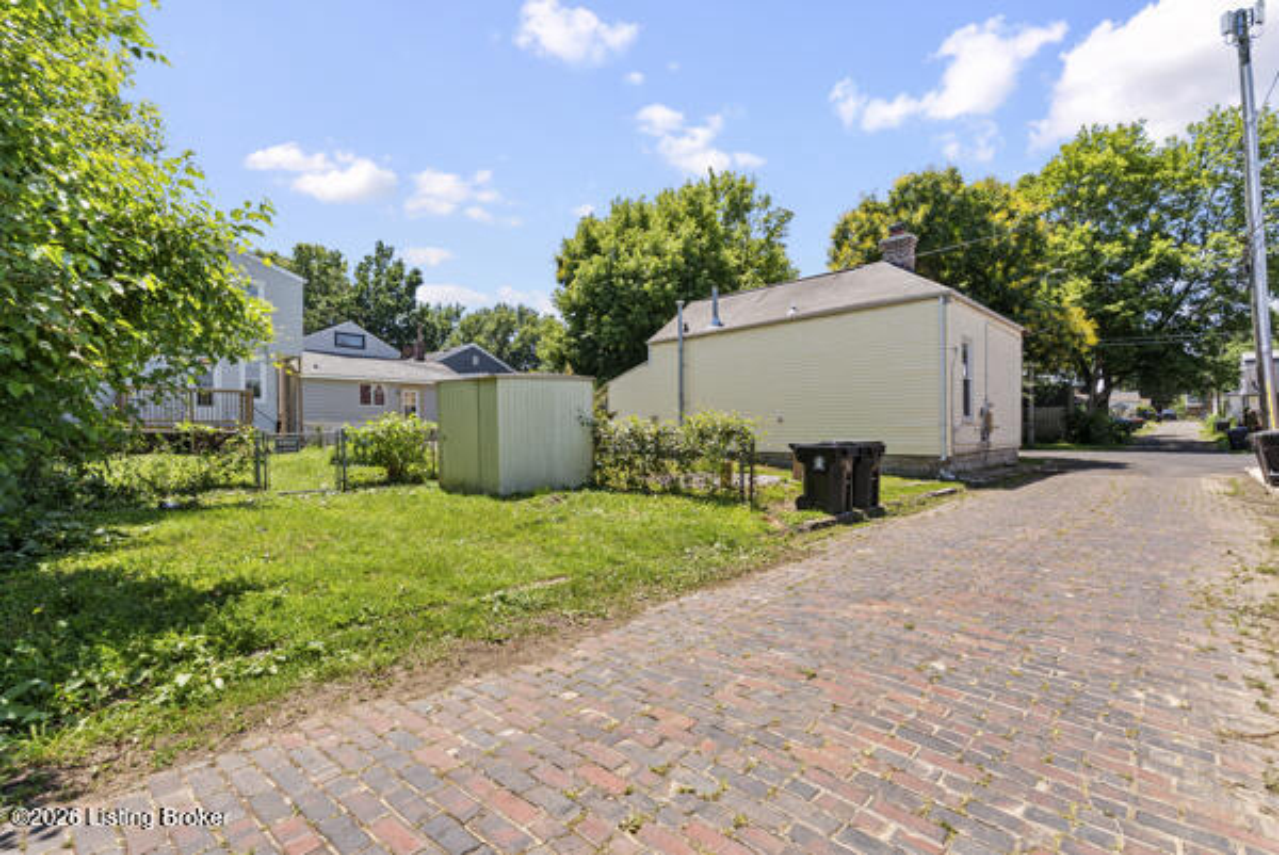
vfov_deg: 72.2
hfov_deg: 94.9
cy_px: 428
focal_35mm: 16
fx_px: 587
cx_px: 640
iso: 400
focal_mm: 16.5
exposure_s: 1/125
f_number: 11
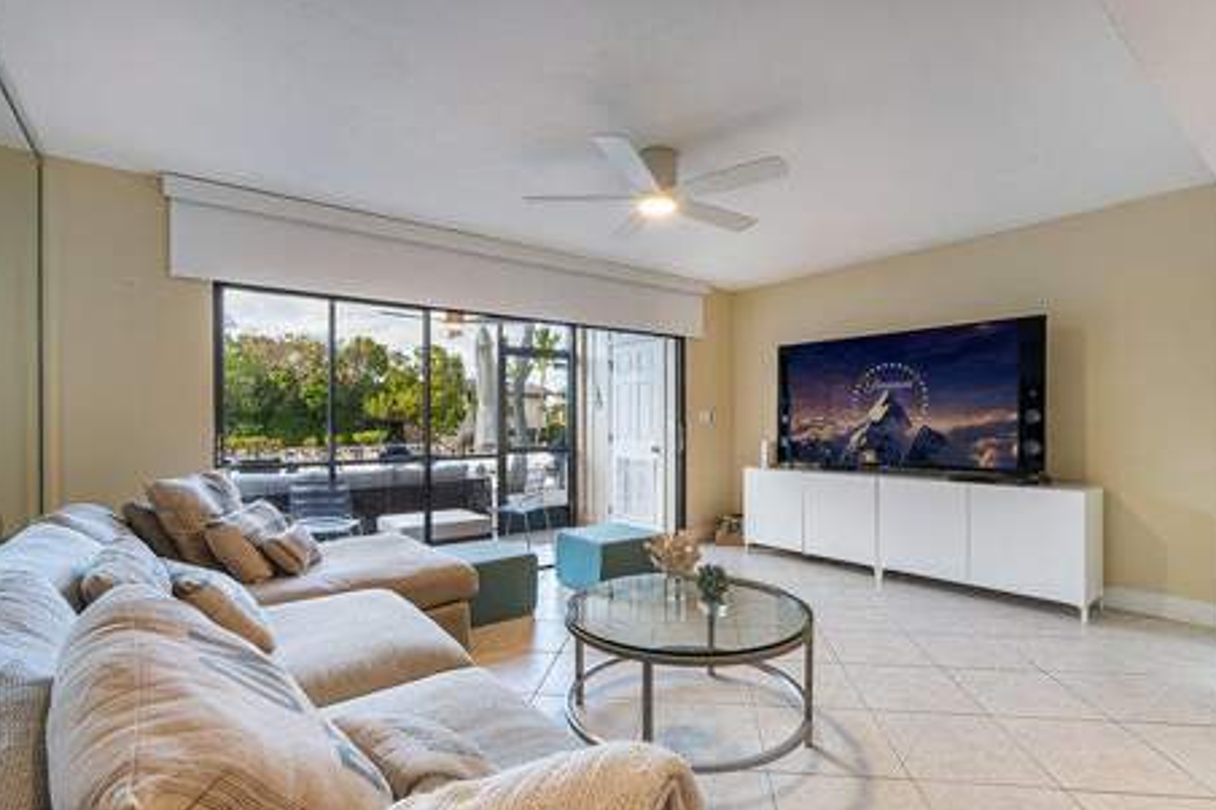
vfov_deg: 70.3
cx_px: 630
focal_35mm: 17
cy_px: 428
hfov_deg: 93.3
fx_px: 574
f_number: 11
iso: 100
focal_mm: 16
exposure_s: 1/1.25
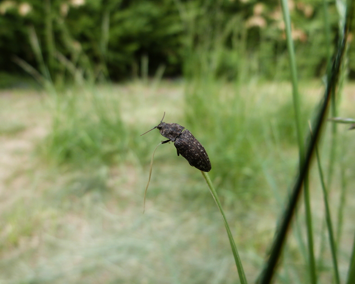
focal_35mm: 27
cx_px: 182
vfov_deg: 53.2
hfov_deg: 64.1
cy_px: 146
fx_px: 284
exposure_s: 1/100
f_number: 2.8
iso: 100
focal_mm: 4.5
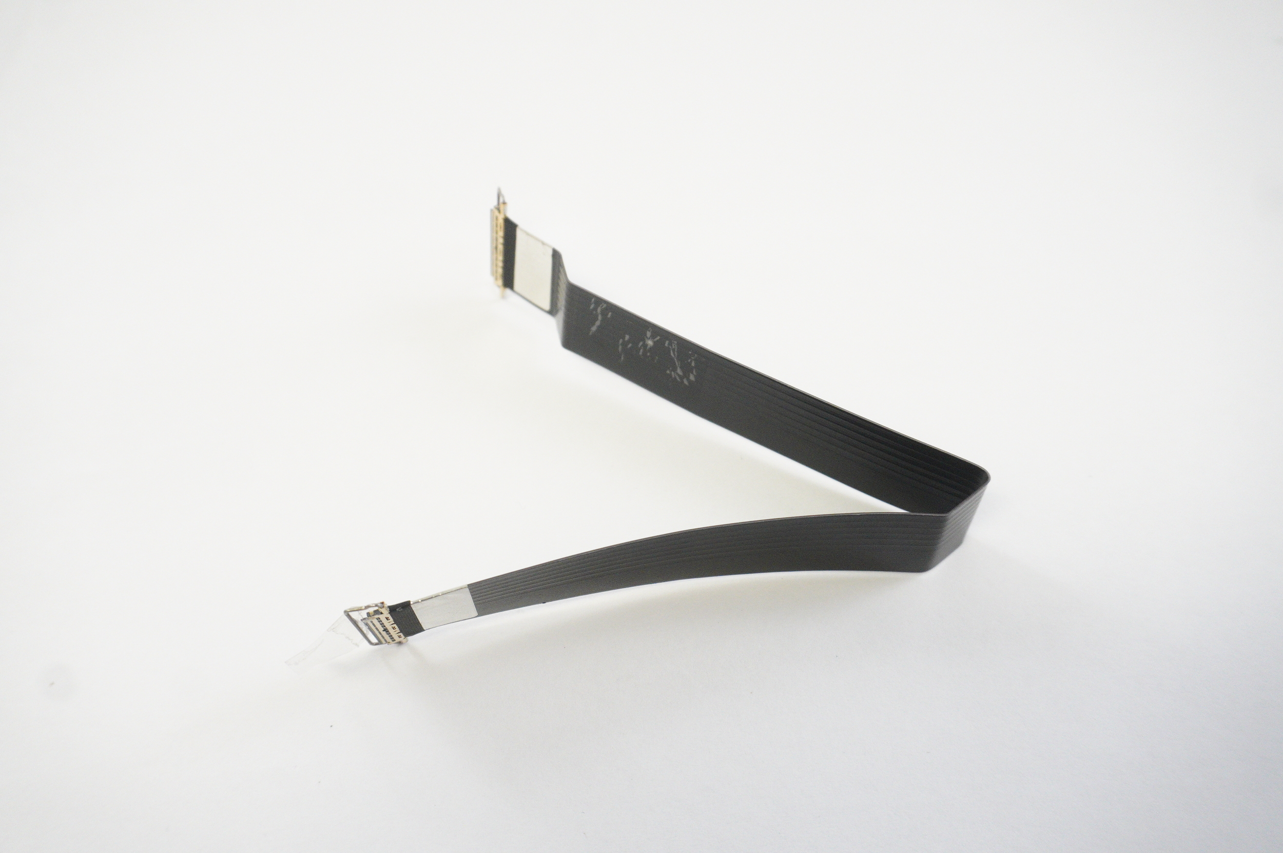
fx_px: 1068
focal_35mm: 30
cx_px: 642
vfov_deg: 43.5
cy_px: 426
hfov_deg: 62.0
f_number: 5.6
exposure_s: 1/125
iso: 3200
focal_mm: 20
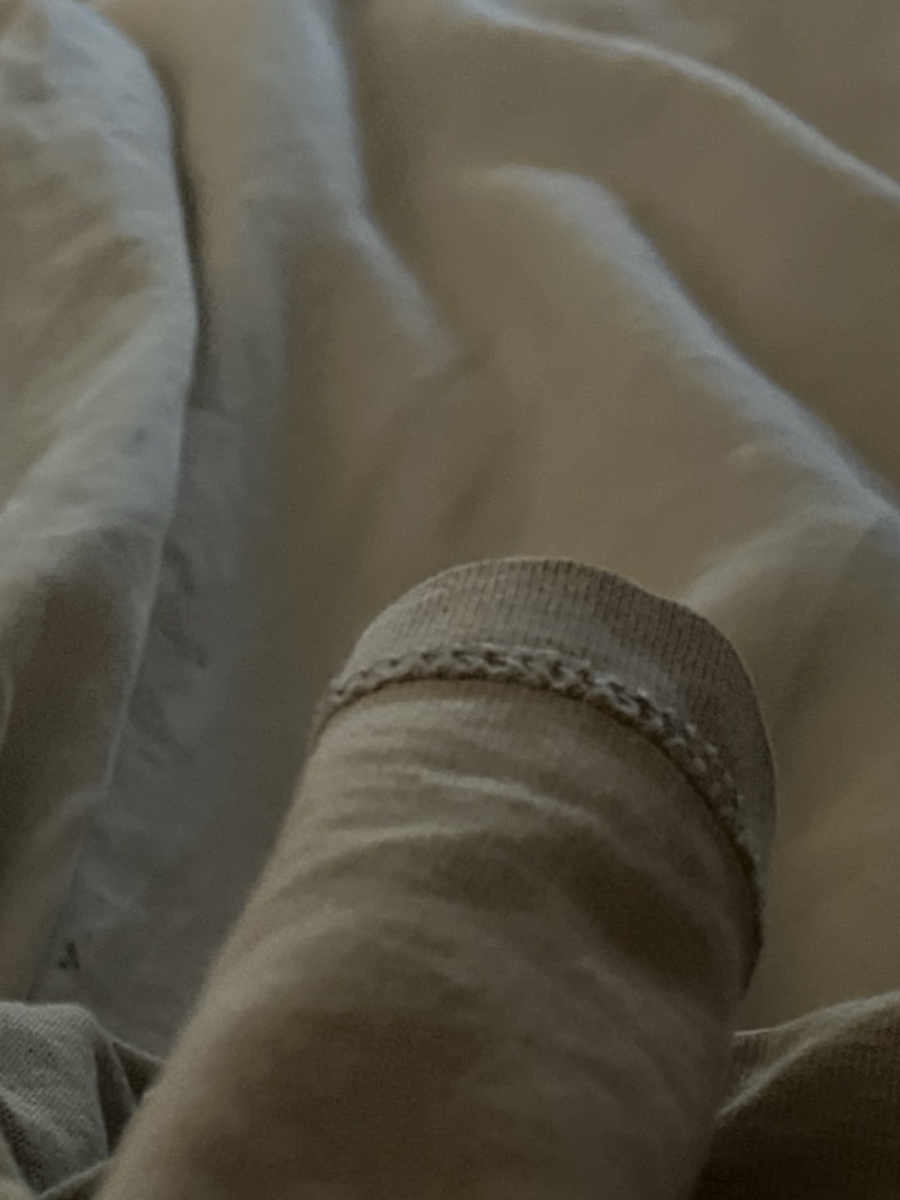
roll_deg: +21.9
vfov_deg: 25.6
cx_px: -177
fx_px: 2599
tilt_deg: -28.6
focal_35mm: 75
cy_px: 923
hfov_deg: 18.6
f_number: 1.6
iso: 1000
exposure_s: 1/30
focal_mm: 5.1
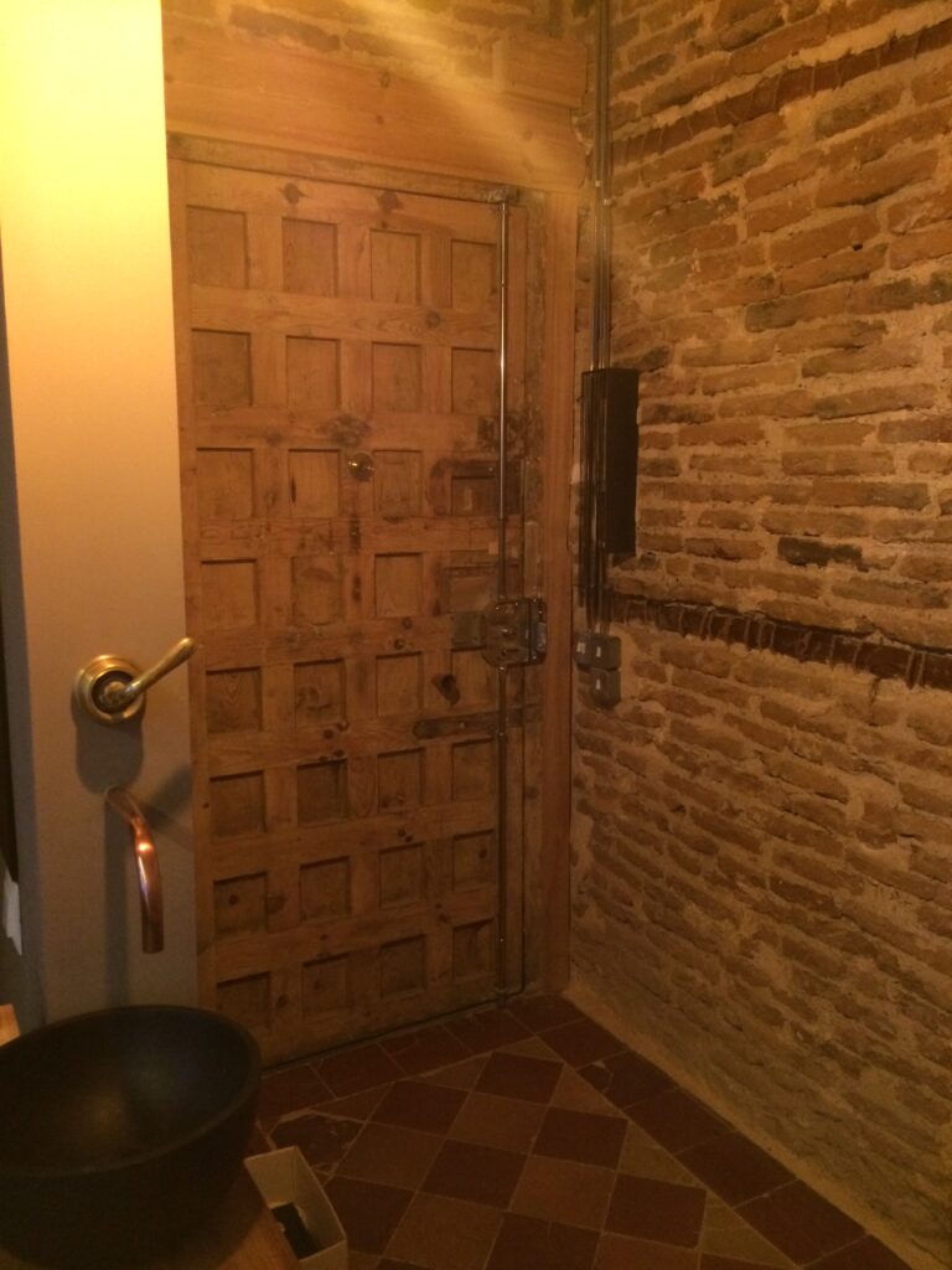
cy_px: 635
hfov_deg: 48.2
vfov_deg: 61.7
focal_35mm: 29
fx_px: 1063
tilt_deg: -9.8
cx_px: 476
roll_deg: -0.1
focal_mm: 4.15
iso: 320
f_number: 2.2
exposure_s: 1/17
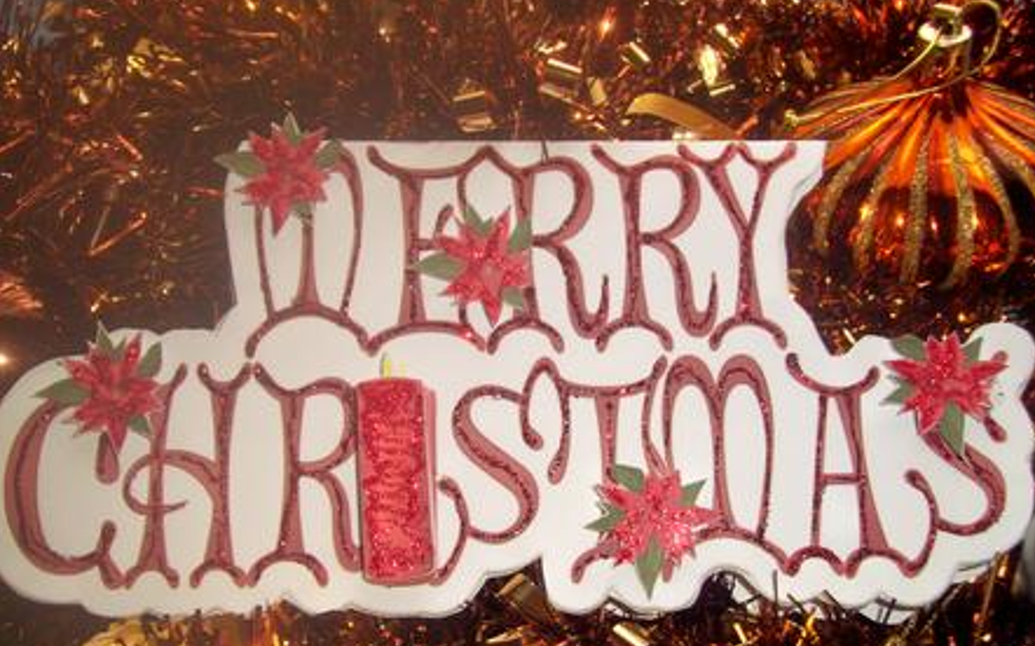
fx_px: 1523
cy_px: 382
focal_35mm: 54
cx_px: 525
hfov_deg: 37.5
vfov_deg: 23.9
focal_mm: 8.8
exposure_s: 1/40
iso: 80
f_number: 4
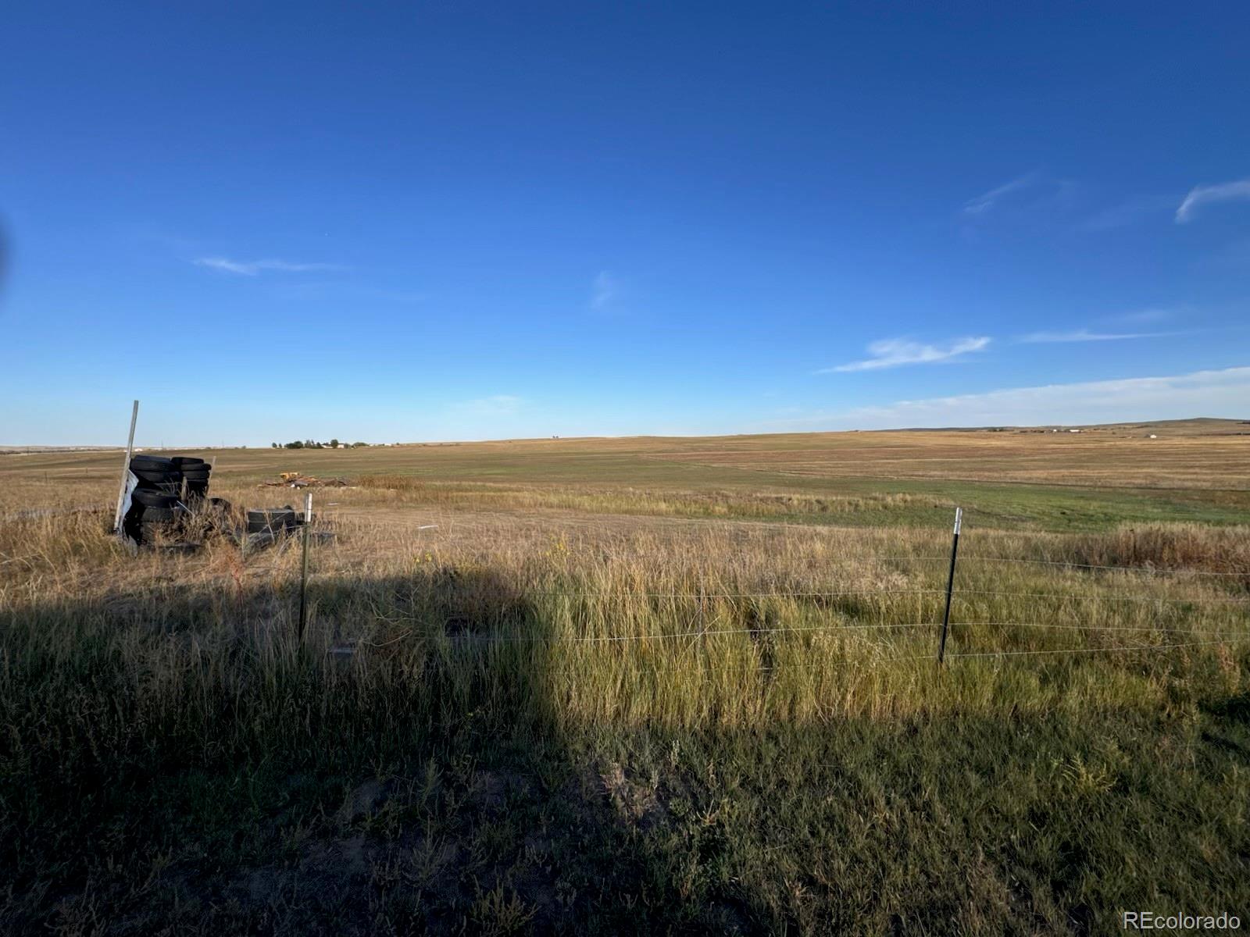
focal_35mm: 14
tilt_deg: -2.4
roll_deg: +0.1
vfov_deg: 85.7
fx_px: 506
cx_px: 625
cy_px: 468
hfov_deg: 102.1
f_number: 2.2
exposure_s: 1/1672
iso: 50
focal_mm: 2.22
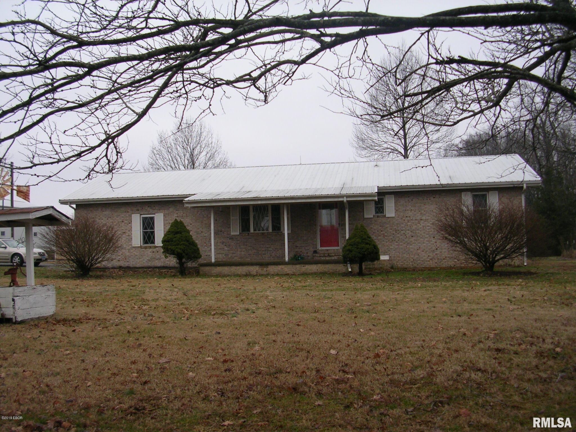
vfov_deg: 37.7
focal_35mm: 38
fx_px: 632
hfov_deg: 49.0
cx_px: 288
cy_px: 216
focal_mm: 5.8
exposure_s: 1/204
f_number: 2.8
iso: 50
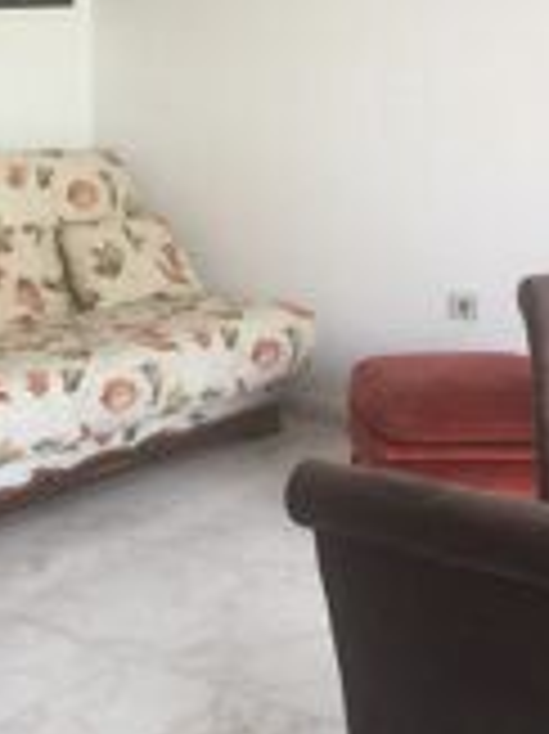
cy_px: 308
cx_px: 99
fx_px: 1609
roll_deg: -0.9
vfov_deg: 25.6
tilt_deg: -11.8
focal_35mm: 76
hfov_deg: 19.1
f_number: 2.2
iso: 50
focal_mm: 4.15
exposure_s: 1/33
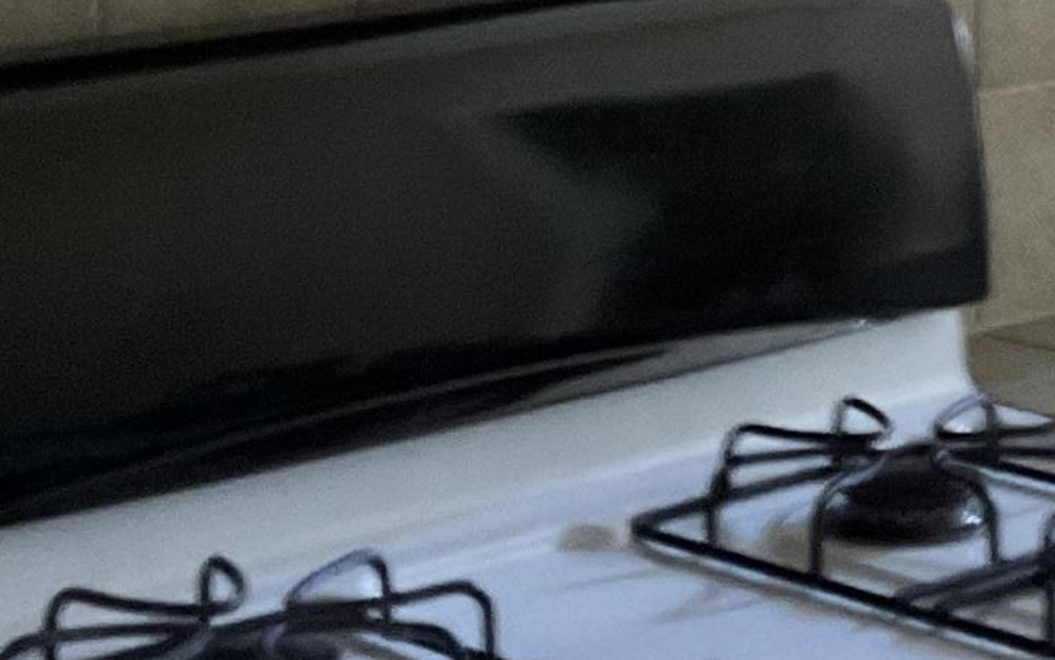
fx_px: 3738
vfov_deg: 9.8
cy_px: -308
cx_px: 1195
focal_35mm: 130
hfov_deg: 15.6
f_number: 1.8
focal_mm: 3
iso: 200
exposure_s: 1/40
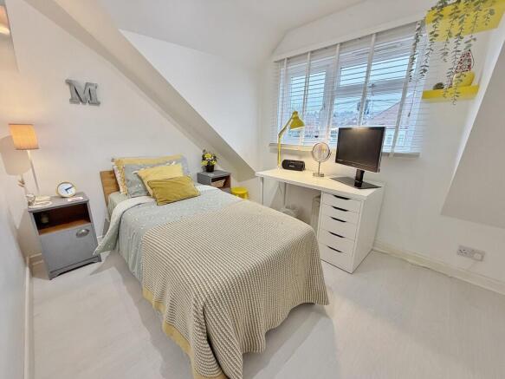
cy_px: 190
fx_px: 204
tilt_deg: -16.1
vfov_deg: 85.7
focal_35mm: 14
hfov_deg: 102.1
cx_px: 252
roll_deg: -0.5
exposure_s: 1/100
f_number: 2.2
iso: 320
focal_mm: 2.22
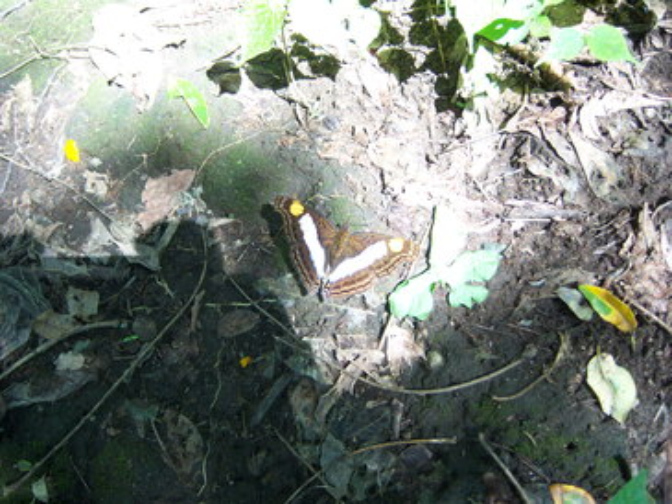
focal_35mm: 36
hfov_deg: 51.3
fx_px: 699
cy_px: 252
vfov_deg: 39.7
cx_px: 336
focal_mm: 7.5
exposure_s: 1/100
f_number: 2.8
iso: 80
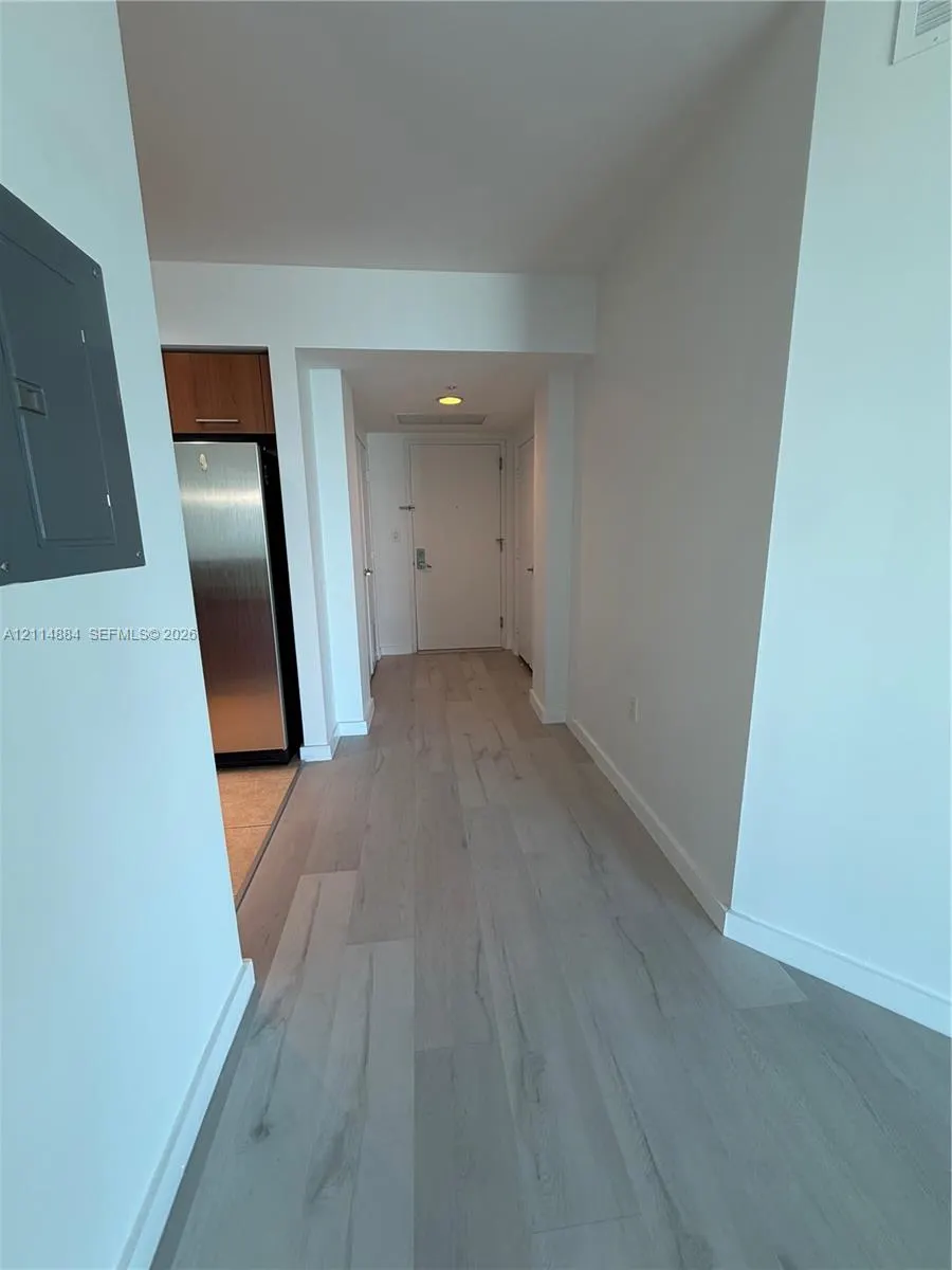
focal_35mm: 14
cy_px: 635
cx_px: 476
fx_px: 513
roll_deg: +0.6
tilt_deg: -11.4
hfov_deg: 85.7
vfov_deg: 102.1
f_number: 2.2
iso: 125
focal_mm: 2.22
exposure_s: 1/120
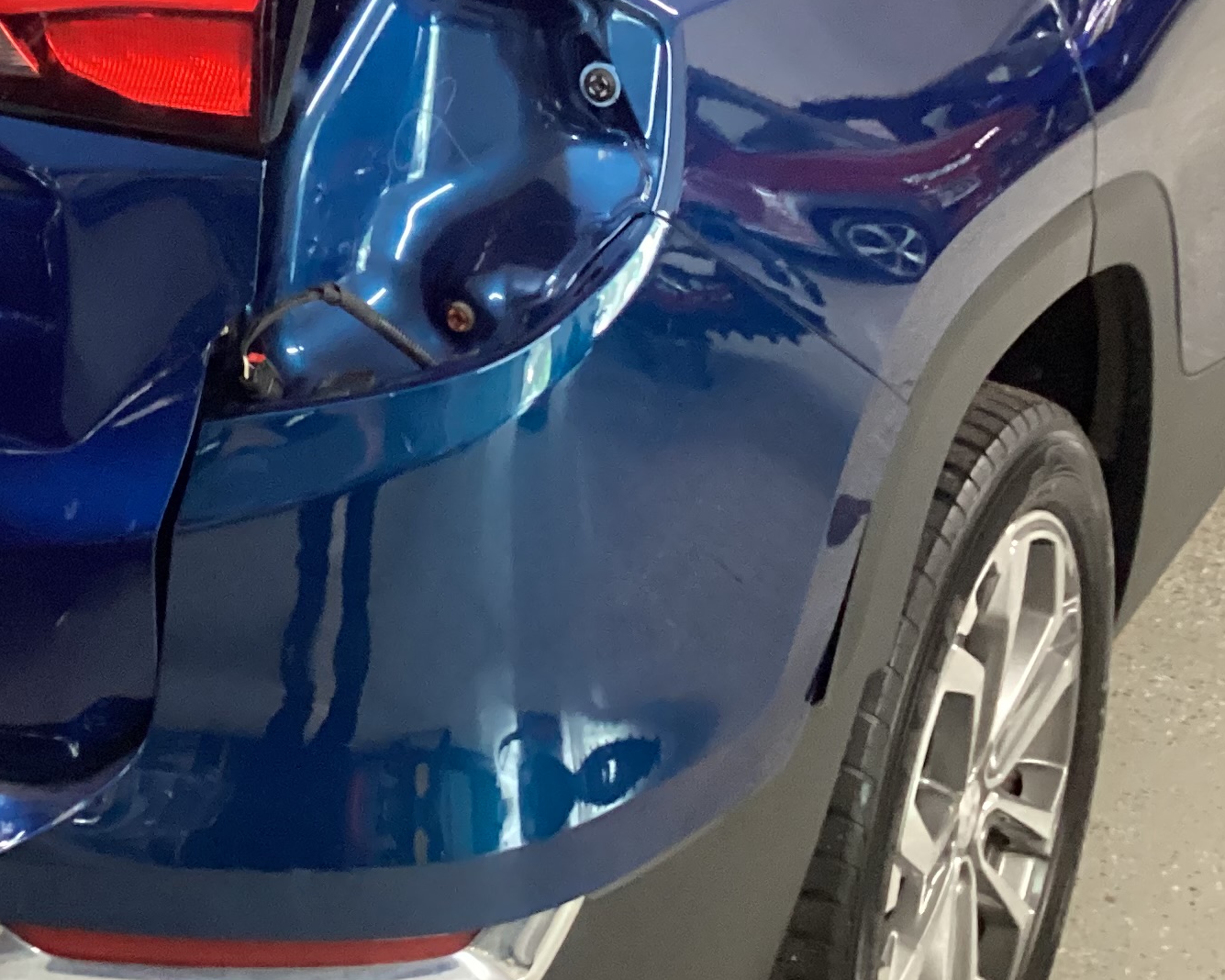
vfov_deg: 20.4
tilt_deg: -19.7
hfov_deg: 25.1
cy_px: 145
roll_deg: -0.3
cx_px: 173
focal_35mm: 74
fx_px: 2683
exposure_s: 1/30
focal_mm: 3.3
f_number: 2.4
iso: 400
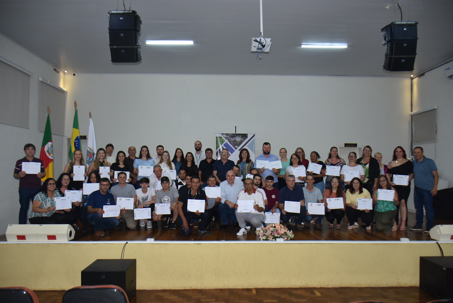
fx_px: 340
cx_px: 226
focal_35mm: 27
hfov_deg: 67.3
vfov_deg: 48.0
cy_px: 152
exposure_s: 1/60
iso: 500
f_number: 3.5
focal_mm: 18
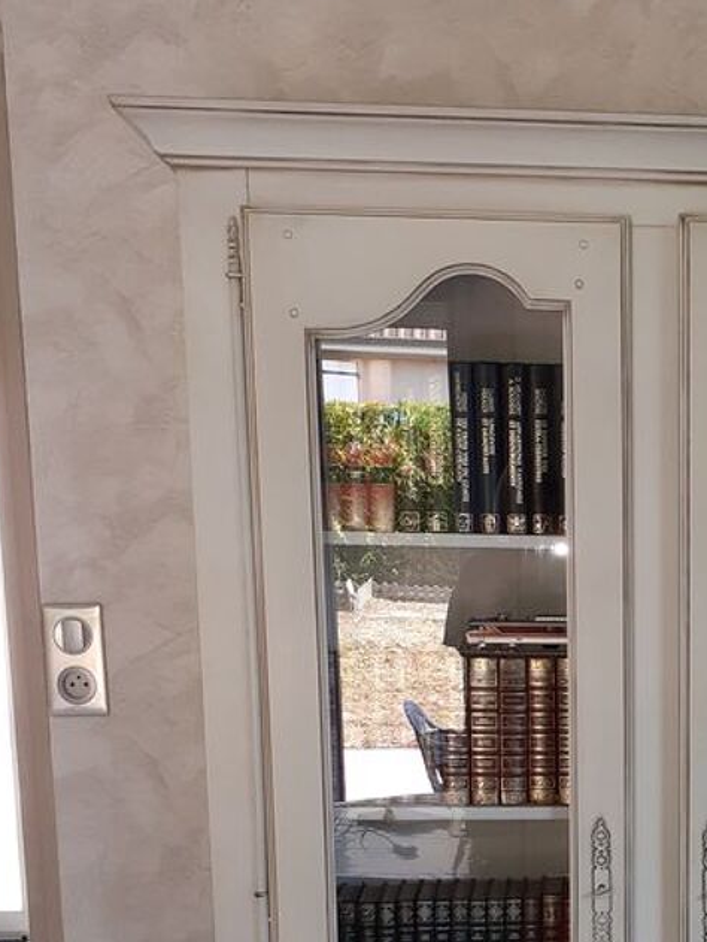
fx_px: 1551
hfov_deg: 24.4
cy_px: 804
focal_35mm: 57
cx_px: 728
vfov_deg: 32.5
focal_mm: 3.6
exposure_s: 1/50
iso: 64
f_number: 1.9
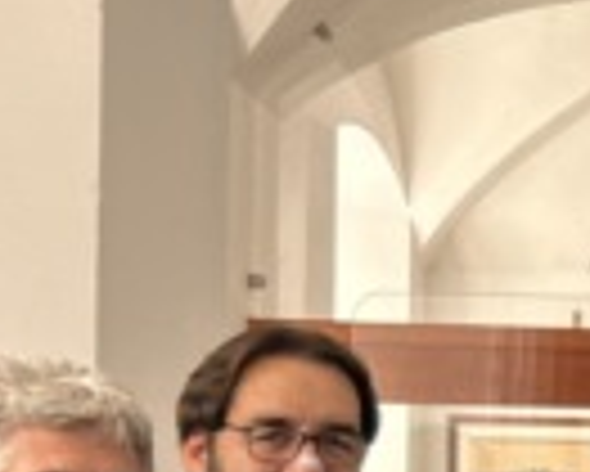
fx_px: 2167
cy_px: 602
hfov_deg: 14.2
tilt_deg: +1.8
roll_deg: -0.4
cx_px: 968
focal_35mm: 124
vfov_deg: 12.1
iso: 50
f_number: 1.5
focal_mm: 5.7
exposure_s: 1/121
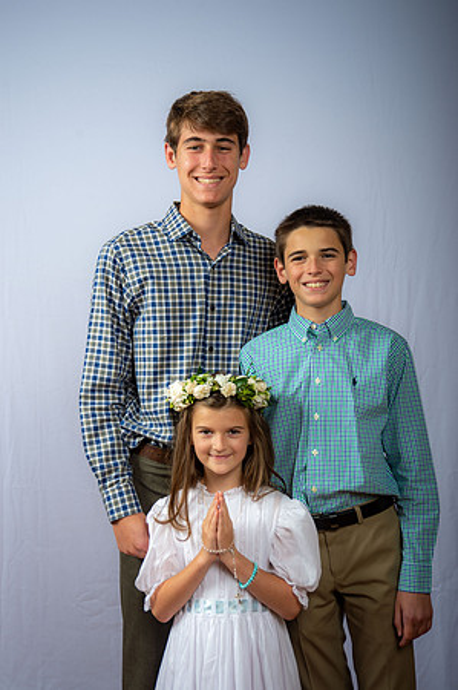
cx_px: 229
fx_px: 995
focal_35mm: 52
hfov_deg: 25.9
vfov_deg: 38.2
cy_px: 345
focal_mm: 52
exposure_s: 1/200
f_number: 6.3
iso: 250
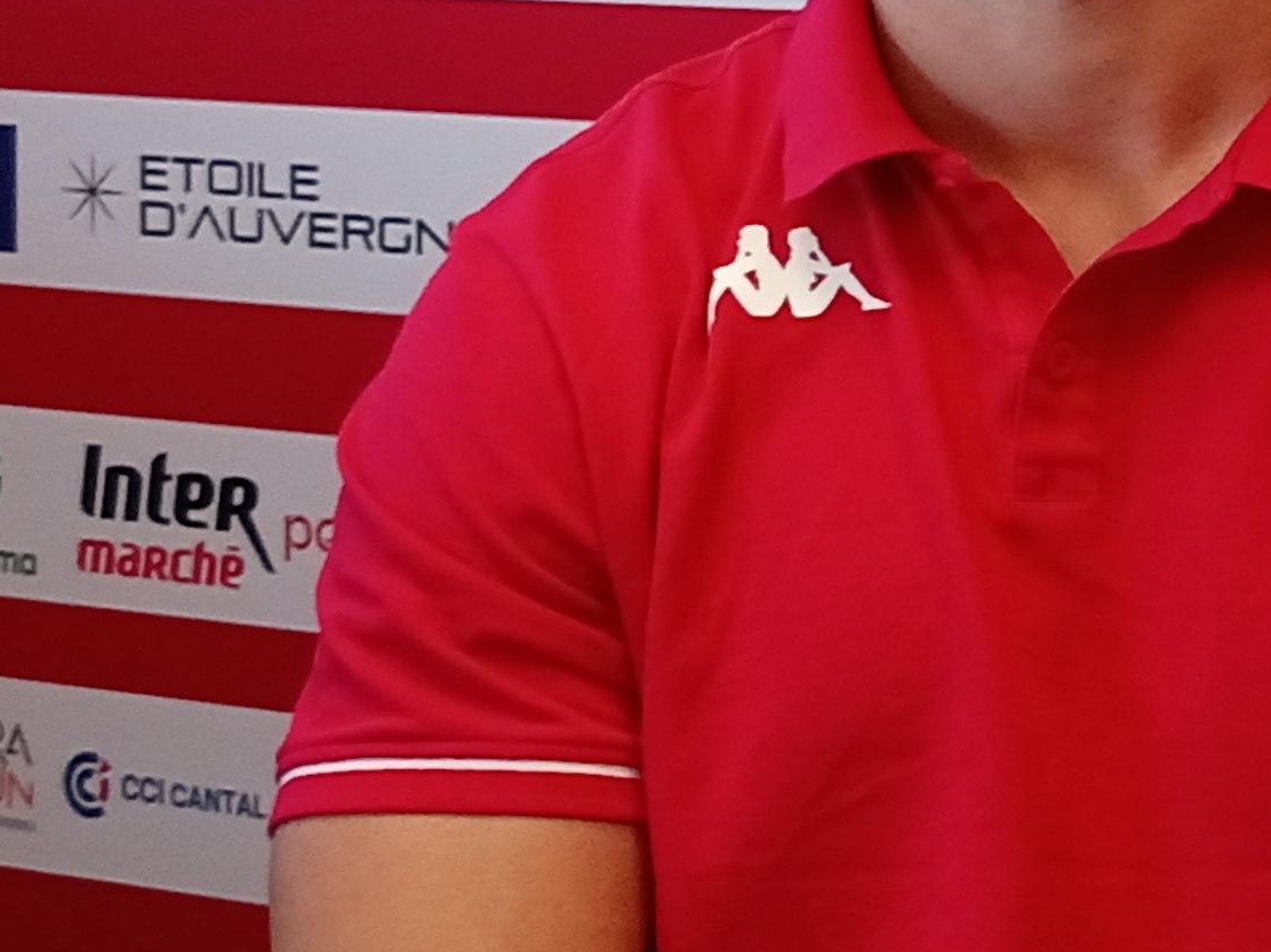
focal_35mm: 91
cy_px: 231
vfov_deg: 16.1
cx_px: 1295
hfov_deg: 20.8
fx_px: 3340
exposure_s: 1/50
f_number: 1.8
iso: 100
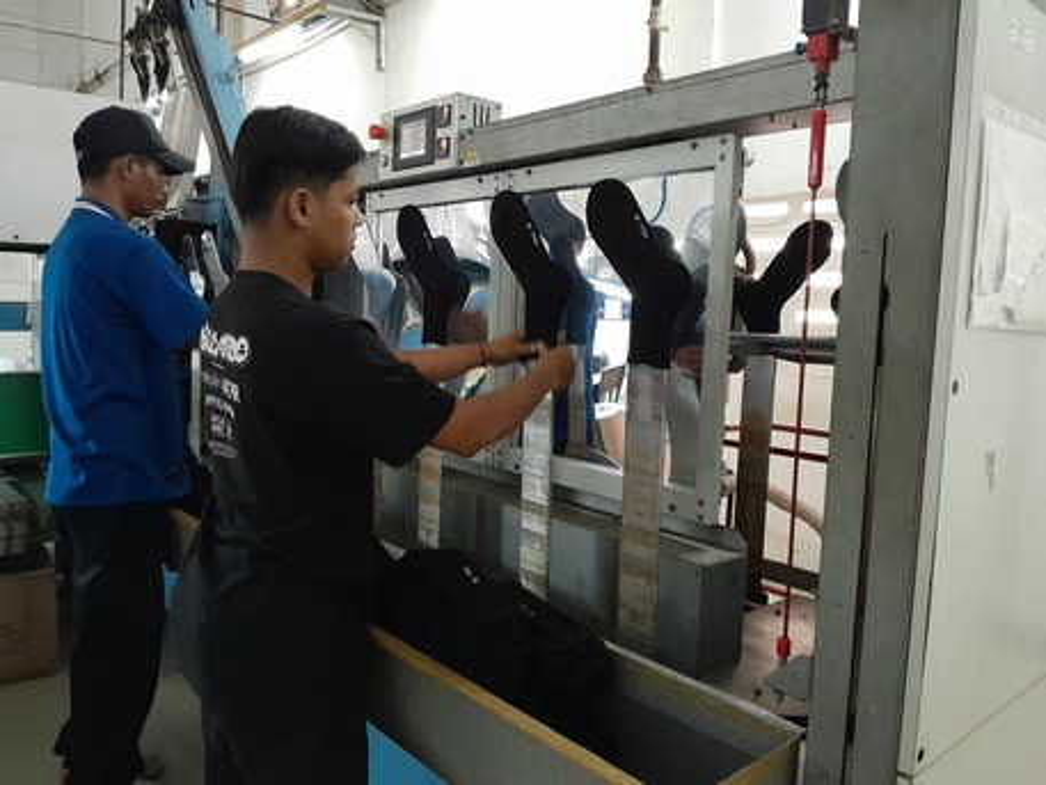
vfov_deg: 53.1
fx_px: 786
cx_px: 523
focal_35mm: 26
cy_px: 392
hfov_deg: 67.3
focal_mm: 3.98
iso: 640
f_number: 1.8
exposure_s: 1/25
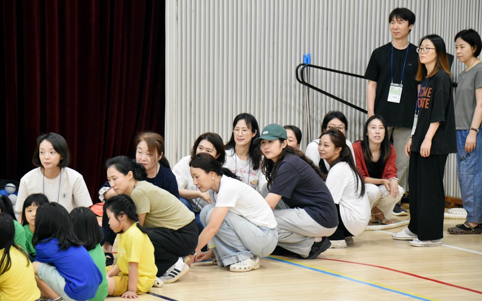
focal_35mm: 162
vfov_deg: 8.1
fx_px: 2122
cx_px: 241
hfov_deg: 13.0
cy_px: 151
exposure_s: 1/60
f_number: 6
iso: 3200
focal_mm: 105
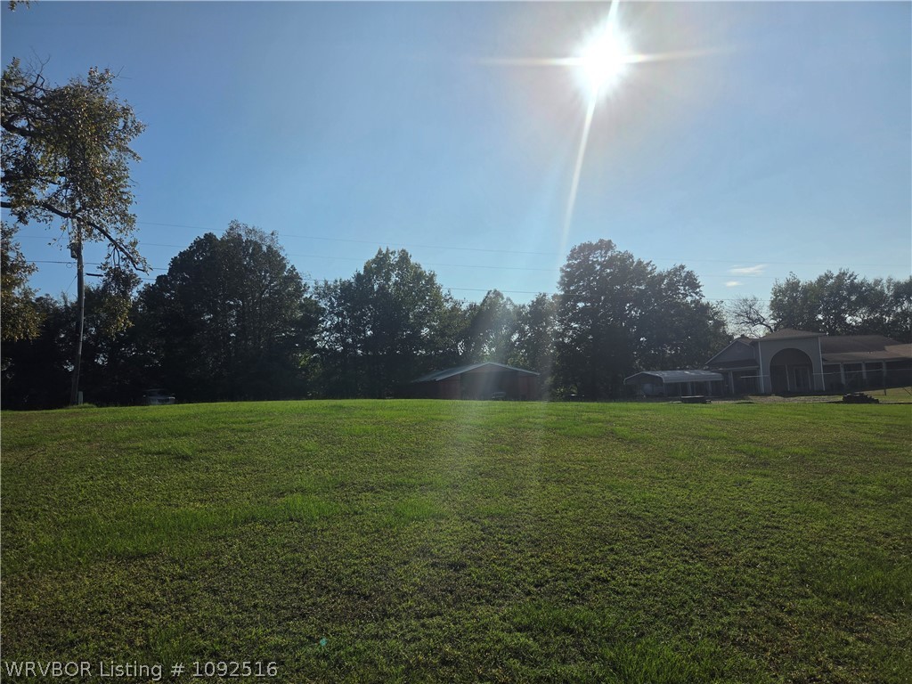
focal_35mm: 23
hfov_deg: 73.9
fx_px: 606
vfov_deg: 58.9
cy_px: 342
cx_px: 456
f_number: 1.8
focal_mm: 5.4
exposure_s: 1/7887
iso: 25
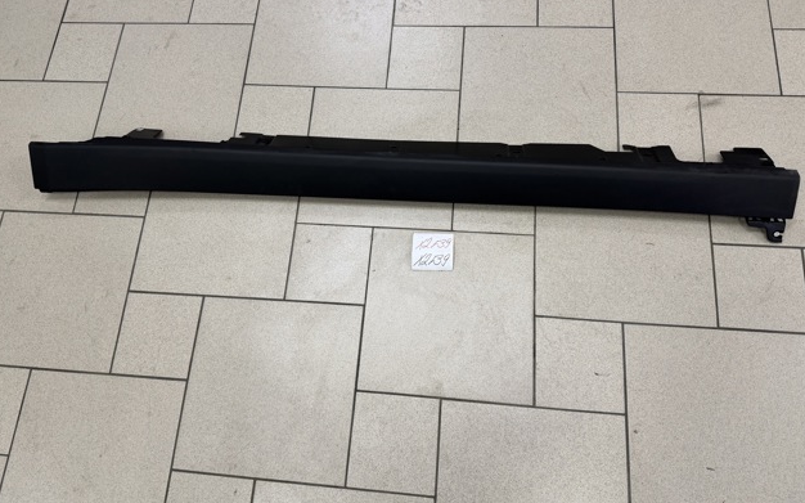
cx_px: 396
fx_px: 570
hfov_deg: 70.4
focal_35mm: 26
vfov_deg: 47.5
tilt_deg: -70.0
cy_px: 235
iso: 200
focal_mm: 6.76
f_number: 1.78
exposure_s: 1/121
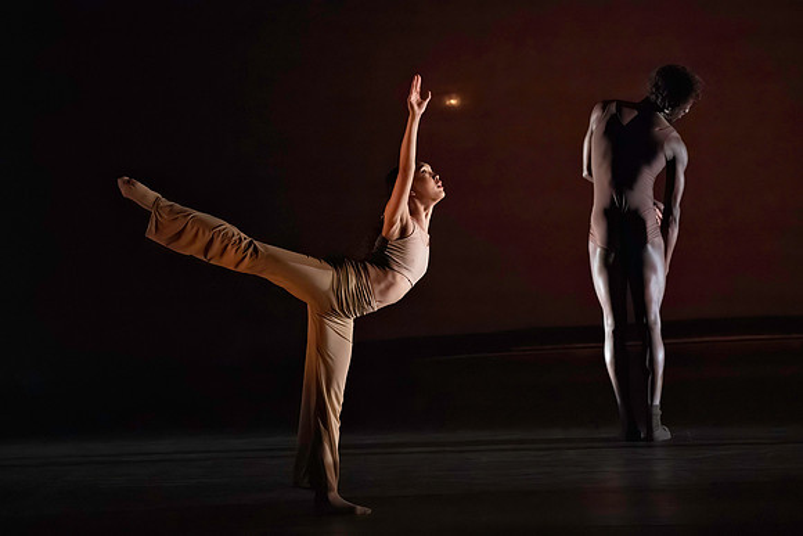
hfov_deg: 6.0
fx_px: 7678
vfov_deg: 4.0
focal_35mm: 344
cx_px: 441
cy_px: 305
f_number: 5.6
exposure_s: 1/400
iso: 25600
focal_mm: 300
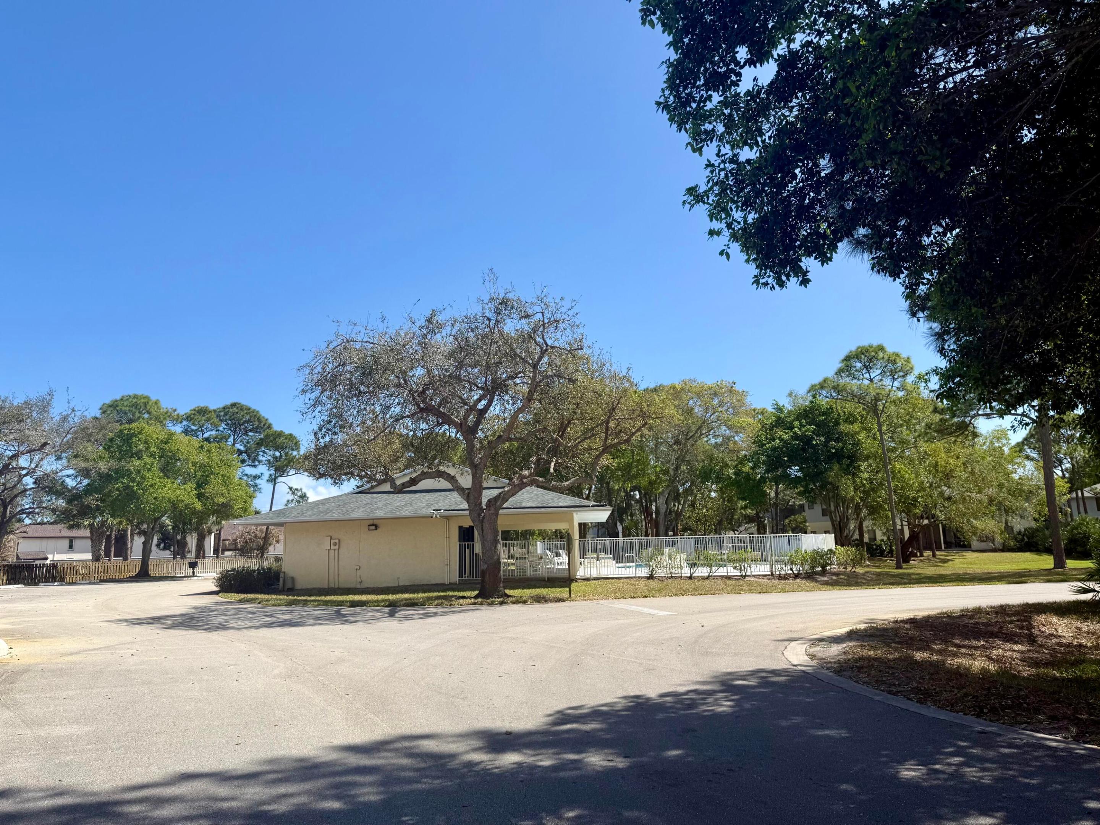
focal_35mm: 24
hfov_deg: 71.6
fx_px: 763
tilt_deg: +7.9
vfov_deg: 56.8
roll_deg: +0.5
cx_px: 550
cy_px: 412
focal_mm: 6.76
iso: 80
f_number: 1.78
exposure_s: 1/4673
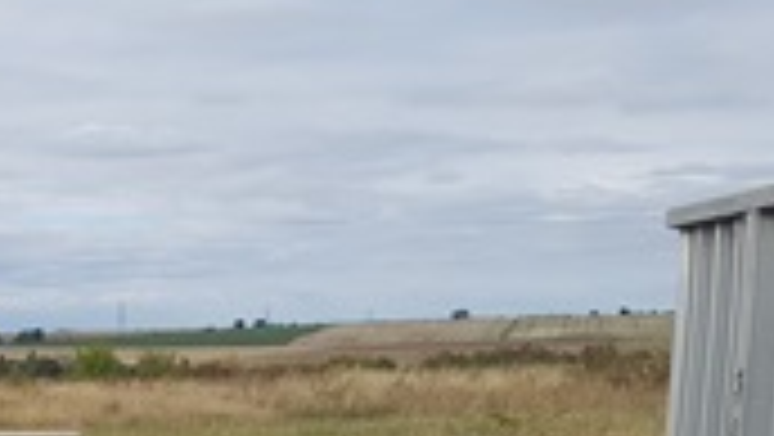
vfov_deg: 17.4
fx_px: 1355
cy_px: 539
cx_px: -14
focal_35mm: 66
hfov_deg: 29.6
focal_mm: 4.2
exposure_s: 1/2600
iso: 50
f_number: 1.7
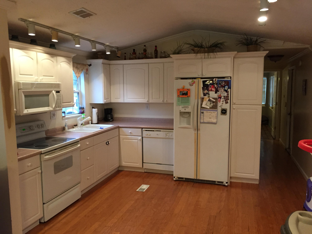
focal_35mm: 29
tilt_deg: -8.4
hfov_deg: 61.7
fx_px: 261
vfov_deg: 48.2
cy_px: 117
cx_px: 156
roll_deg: -0.4
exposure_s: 1/30
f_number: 2.2
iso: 160
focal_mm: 4.15
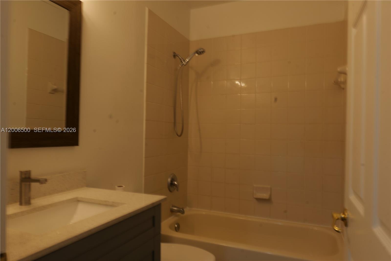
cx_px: 196
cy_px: 130
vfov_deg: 53.1
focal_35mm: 24
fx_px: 261
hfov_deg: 73.8
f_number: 16
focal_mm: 24
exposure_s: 1.3
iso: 100
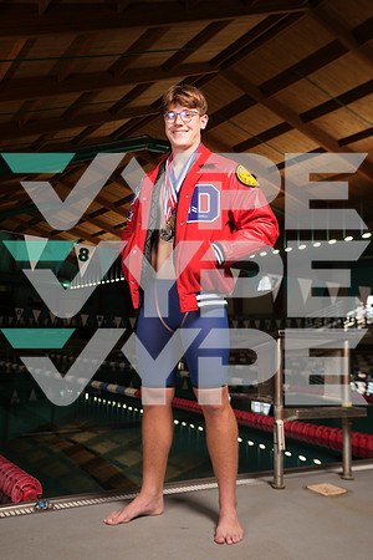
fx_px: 591
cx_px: 186
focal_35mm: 38
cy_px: 280
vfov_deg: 50.7
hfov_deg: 35.1
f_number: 5.6
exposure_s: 1/160
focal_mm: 38
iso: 250
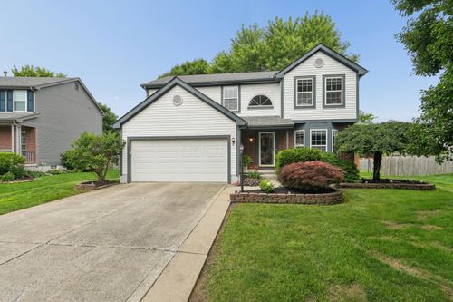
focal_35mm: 16
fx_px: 208
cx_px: 226
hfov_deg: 95.0
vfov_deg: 72.0
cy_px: 151
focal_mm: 11
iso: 100
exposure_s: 1/250
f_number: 7.1
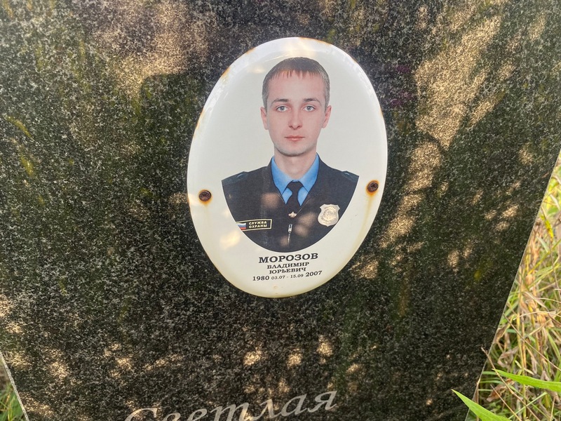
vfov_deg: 53.1
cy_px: 210
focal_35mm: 26
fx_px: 421
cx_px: 280
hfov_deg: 67.3
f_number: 1.8
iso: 32
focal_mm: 4.25
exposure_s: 1/156
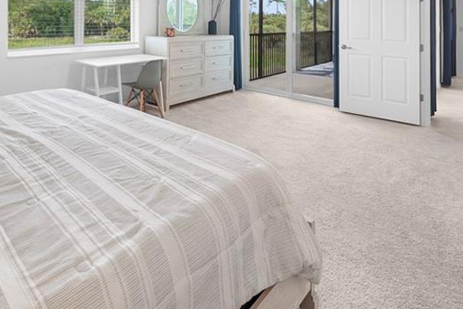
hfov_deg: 72.6
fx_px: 309
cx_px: 176
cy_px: 16
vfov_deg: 46.5
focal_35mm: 24
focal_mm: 12
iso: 2000
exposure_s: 1/6
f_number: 11
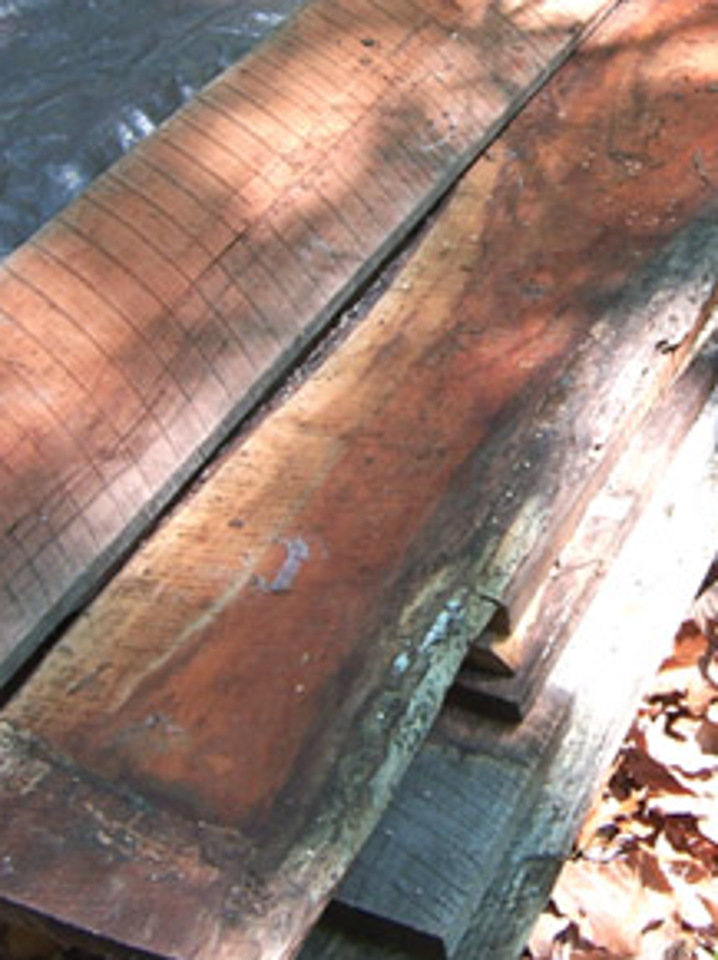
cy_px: 232
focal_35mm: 69
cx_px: 528
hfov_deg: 21.1
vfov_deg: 27.8
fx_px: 1911
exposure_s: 1/90
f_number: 4
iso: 80
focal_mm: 6.7
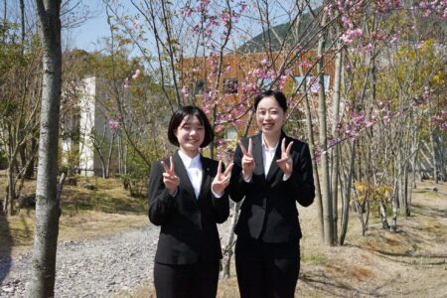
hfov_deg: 39.6
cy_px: 149
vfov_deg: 27.0
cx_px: 224
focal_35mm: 50
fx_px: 621
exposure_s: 1/6400
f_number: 14
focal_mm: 50
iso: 16000
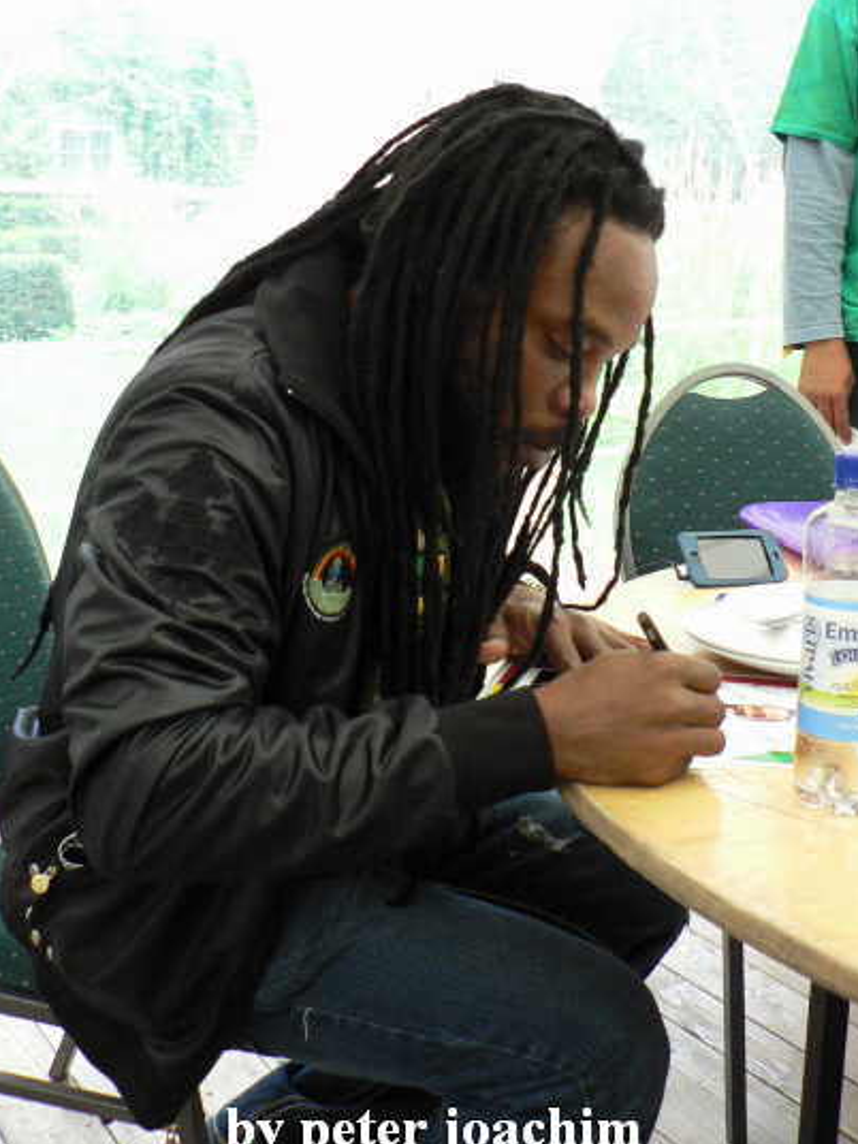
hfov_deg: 38.7
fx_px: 1223
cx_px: 434
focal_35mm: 37
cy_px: 554
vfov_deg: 50.1
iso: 200
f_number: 2.8
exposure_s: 1/25
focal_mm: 6
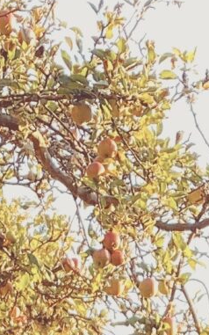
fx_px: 1687
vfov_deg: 8.7
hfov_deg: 7.0
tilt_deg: -9.8
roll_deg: +1.5
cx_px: 256
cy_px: 1101
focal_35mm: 185
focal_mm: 4.25
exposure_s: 1/122
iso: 64
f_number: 1.8
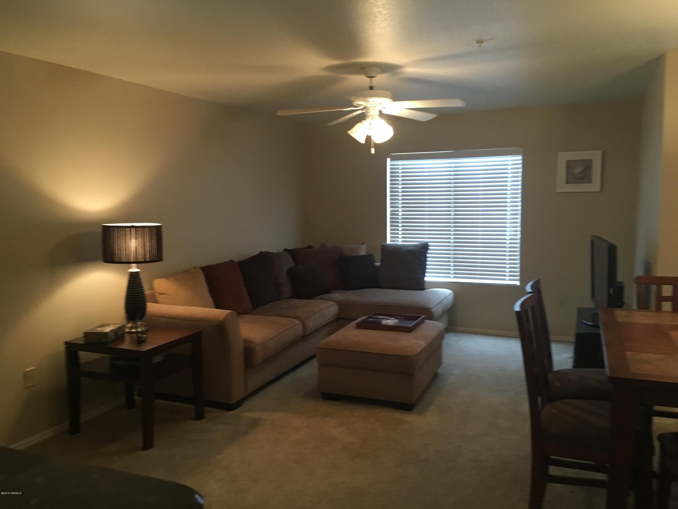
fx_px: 568
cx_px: 339
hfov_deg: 61.7
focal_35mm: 29
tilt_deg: -4.9
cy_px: 254
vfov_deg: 48.2
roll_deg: +2.2
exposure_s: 1/30
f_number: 2.2
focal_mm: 4.15
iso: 125
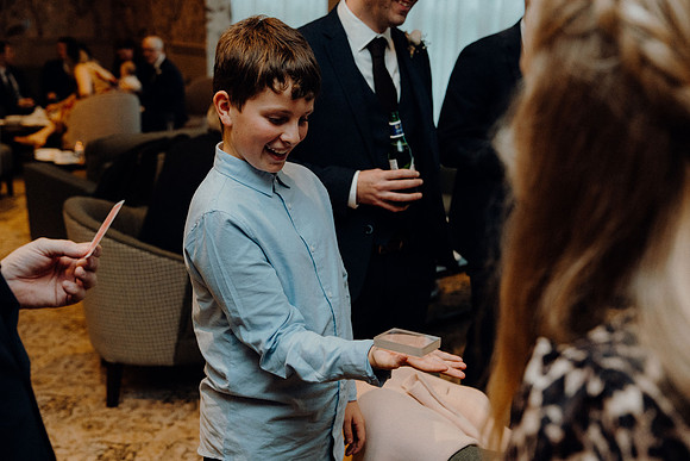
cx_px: 345
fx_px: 863
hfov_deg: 43.6
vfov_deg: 29.9
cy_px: 230
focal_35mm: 45
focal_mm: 45
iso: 3200
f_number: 3.5
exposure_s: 1/160
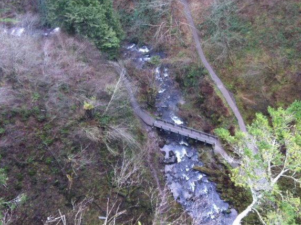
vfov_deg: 26.3
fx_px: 478
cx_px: 216
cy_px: 68
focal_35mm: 55
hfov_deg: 34.4
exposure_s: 1/120
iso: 125
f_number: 2.8
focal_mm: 3.85
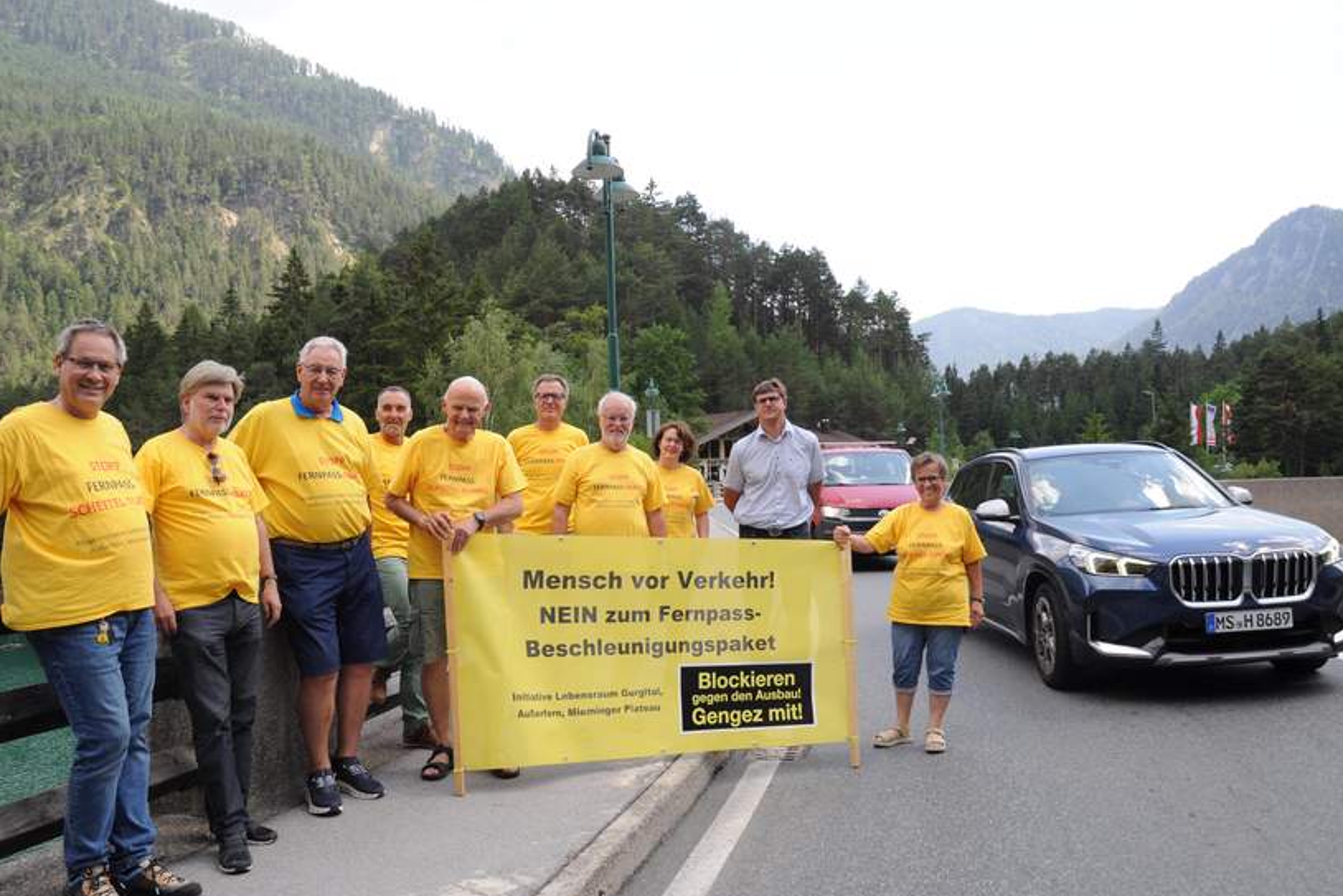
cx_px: 648
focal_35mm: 26
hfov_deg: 69.4
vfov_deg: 49.6
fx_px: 970
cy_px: 455
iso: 200
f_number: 5.6
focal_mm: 16
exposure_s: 1/250
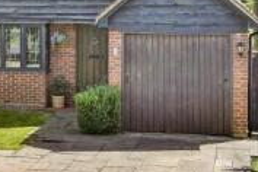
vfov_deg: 12.2
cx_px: -33
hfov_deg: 17.7
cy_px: 8
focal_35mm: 111
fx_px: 795
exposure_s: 1/50
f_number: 10
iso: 125
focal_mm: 20
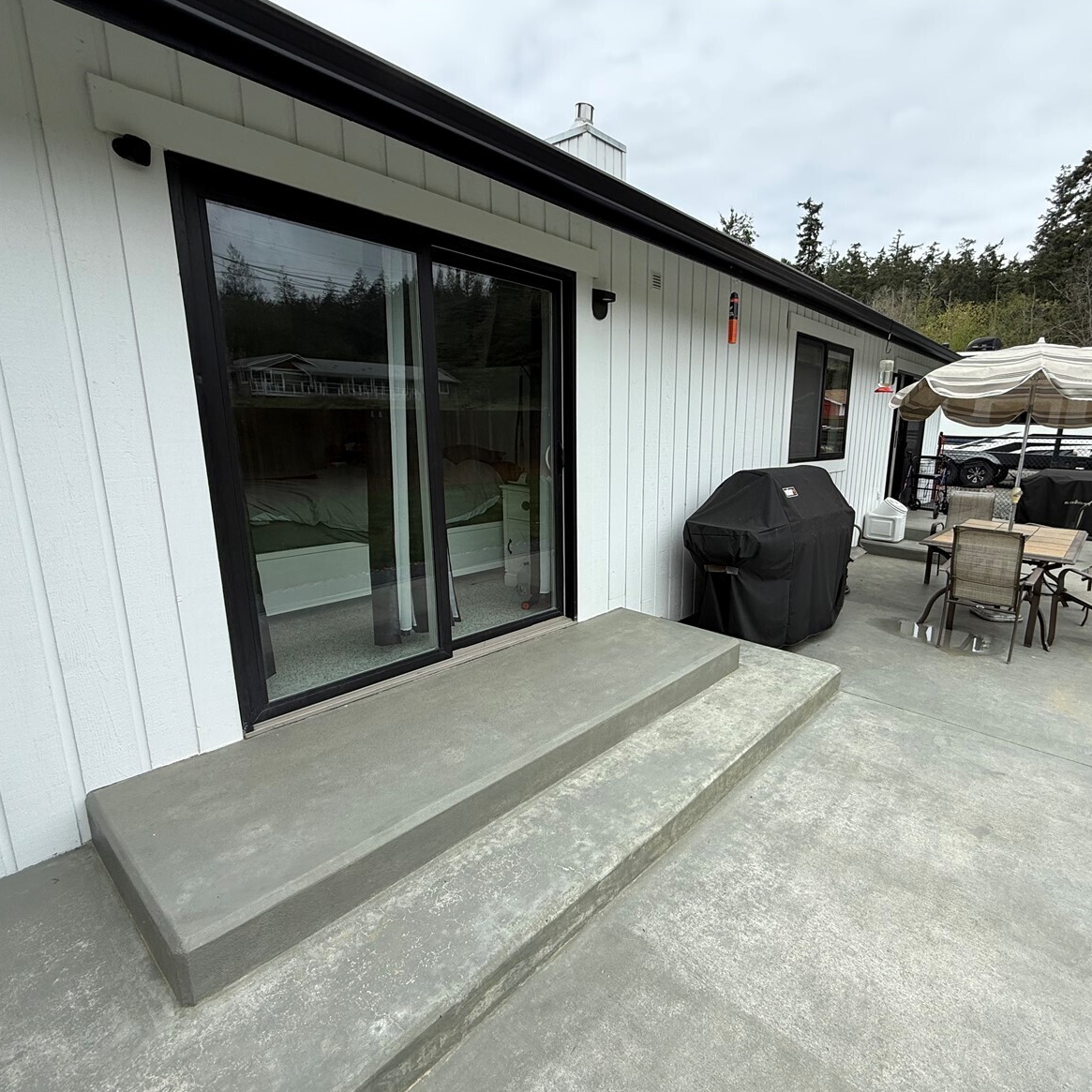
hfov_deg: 83.0
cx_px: 653
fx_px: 607
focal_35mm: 17
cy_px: 552
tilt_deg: -11.0
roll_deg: -2.1
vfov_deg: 84.0
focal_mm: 2.22
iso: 50
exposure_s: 1/1033
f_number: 2.2
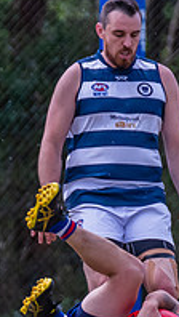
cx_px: 129
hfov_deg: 0.6
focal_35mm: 1899
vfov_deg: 1.1
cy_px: 223
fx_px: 15956
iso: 800
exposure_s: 1/1600
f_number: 5.6
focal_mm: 330
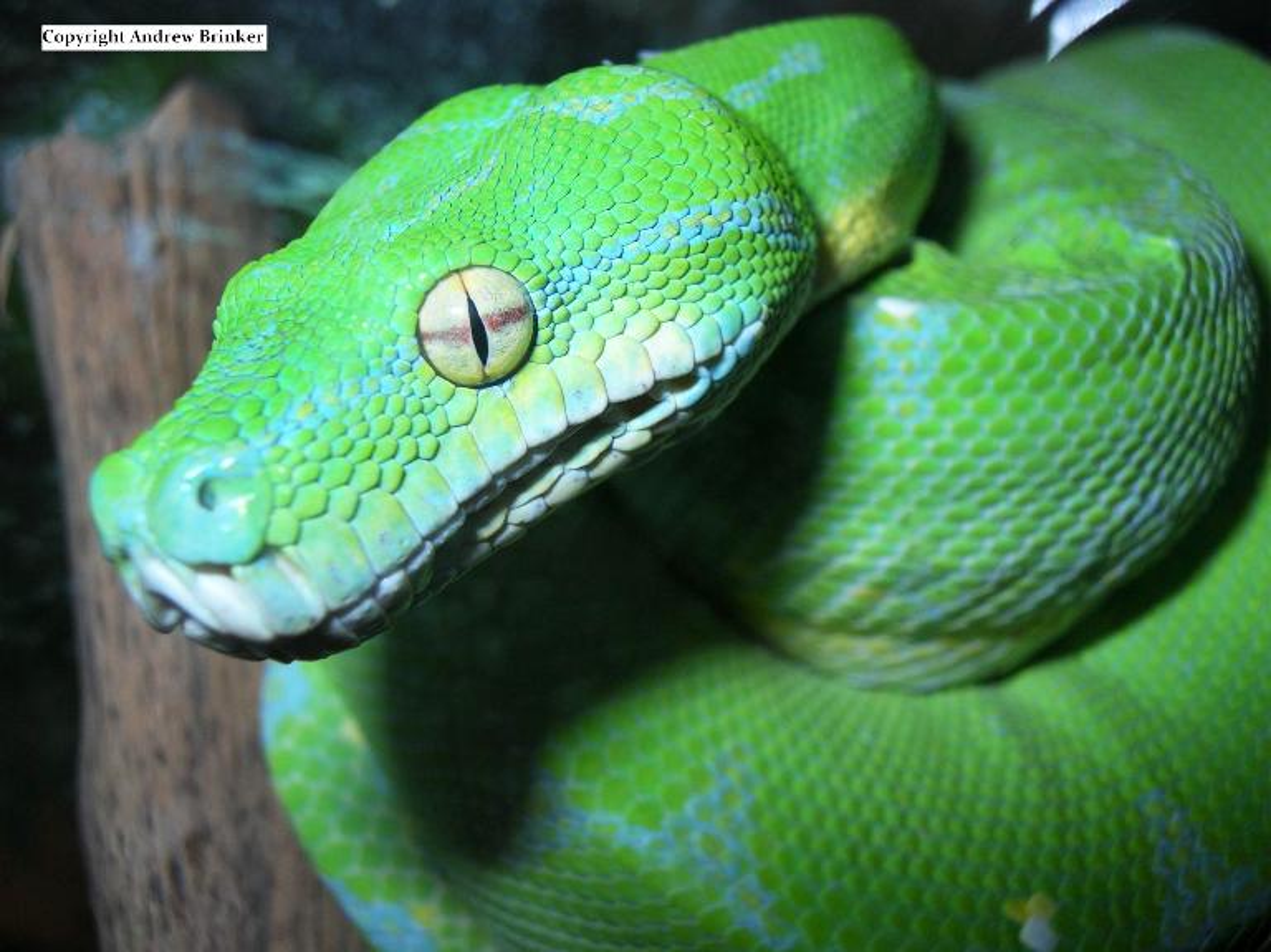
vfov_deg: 28.0
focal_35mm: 52
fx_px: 1908
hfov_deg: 36.8
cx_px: 636
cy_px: 476
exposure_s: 1/60.1
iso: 50
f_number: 4.2
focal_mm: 8.7
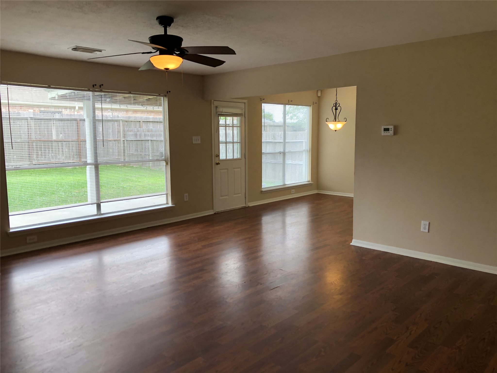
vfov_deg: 49.7
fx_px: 402
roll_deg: -1.9
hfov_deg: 63.4
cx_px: 248
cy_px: 186
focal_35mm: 28
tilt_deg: -8.2
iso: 50
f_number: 1.8
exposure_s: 1/120
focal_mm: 3.99
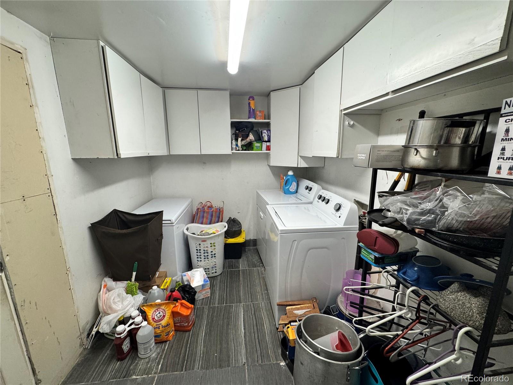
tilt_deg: -10.0
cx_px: 256
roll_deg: +0.6
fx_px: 207
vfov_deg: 85.7
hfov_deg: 102.1
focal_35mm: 14
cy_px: 192
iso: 160
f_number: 2.2
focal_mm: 2.22
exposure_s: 1/120
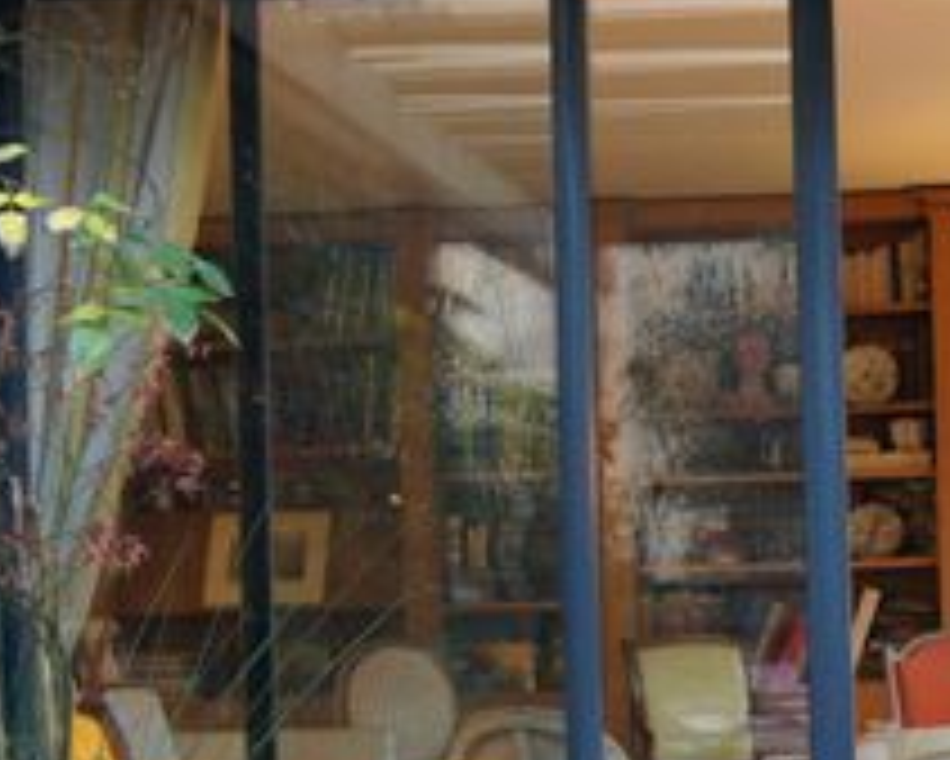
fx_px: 2700
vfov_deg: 16.0
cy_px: 564
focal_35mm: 96
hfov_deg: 19.7
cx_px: 774
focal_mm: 24
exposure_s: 1/40
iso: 1600
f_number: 4
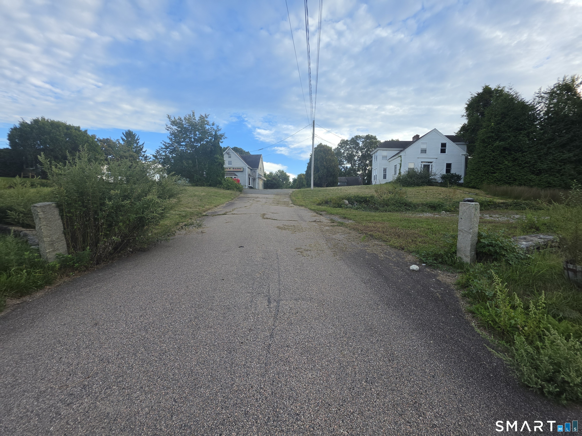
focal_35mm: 13
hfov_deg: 106.2
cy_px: 218
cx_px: 291
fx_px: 219
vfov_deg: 89.9
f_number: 1.9
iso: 32
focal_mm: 2.2
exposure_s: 1/458
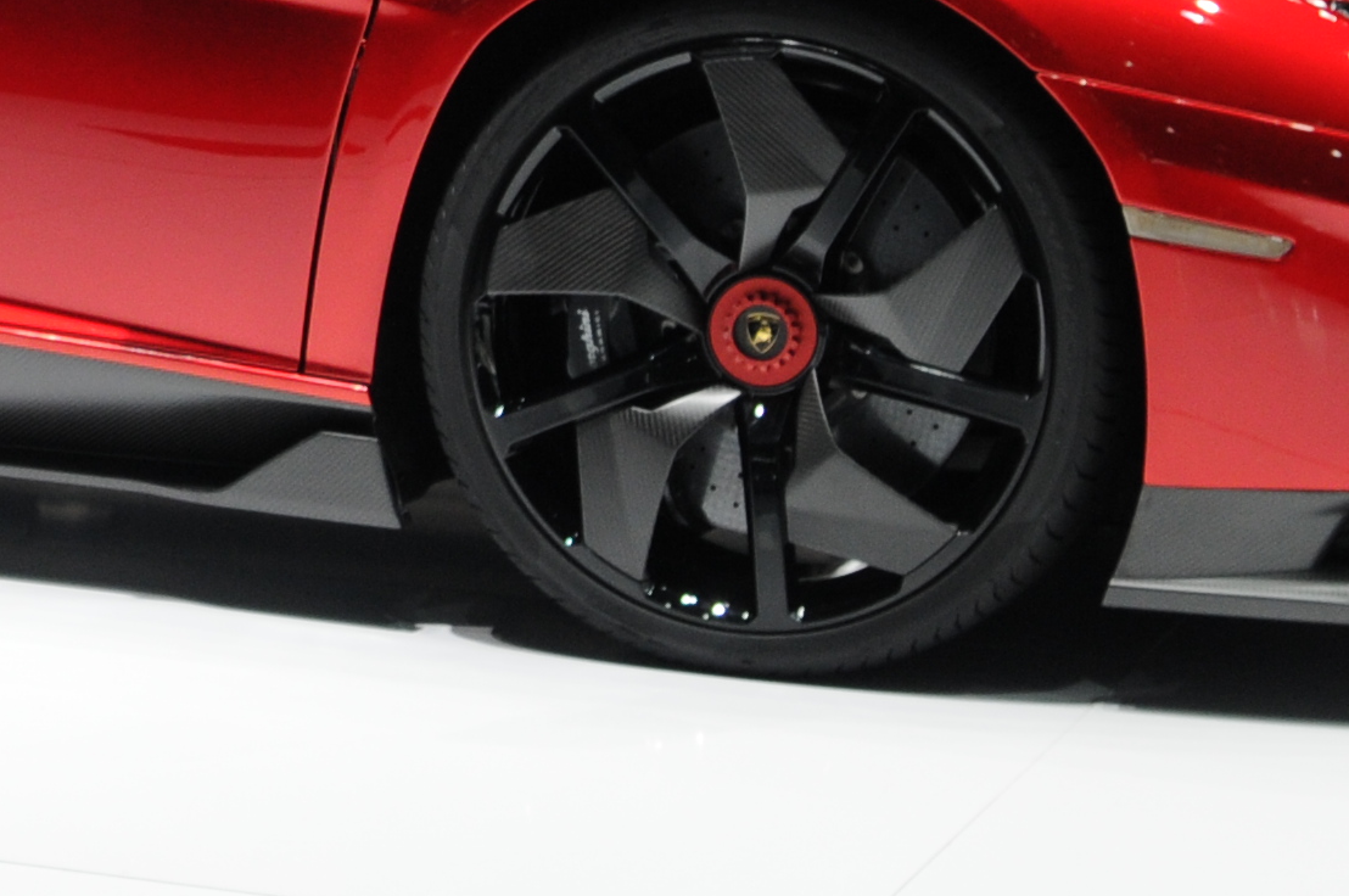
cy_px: -113
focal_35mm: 180
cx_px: -24
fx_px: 6735
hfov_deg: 11.3
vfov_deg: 7.6
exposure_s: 1/180
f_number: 6.7
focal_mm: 31
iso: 400
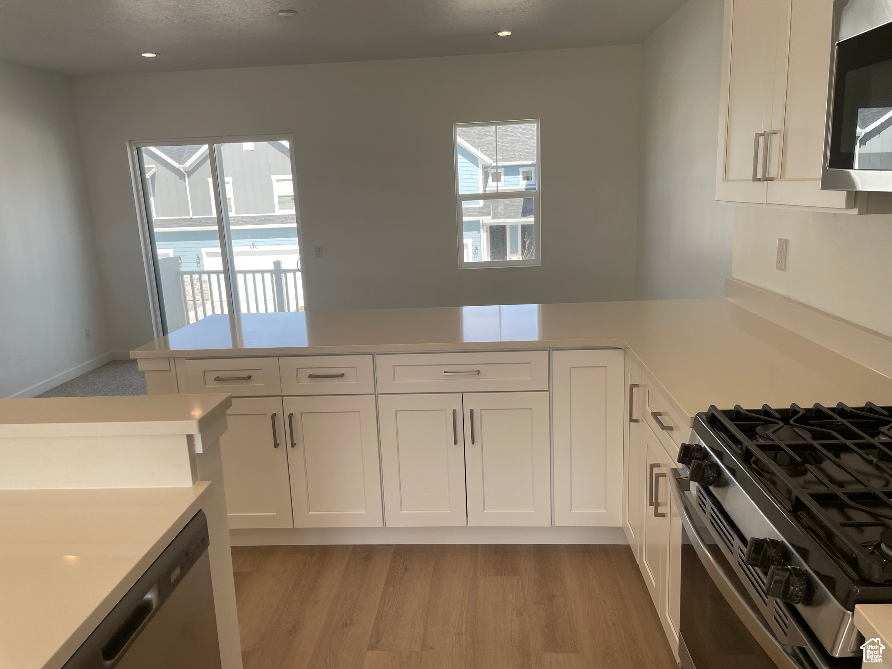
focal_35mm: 26
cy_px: 334
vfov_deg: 53.1
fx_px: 670
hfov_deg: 67.3
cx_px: 446
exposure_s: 1/362
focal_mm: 4.2
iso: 32
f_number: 1.6
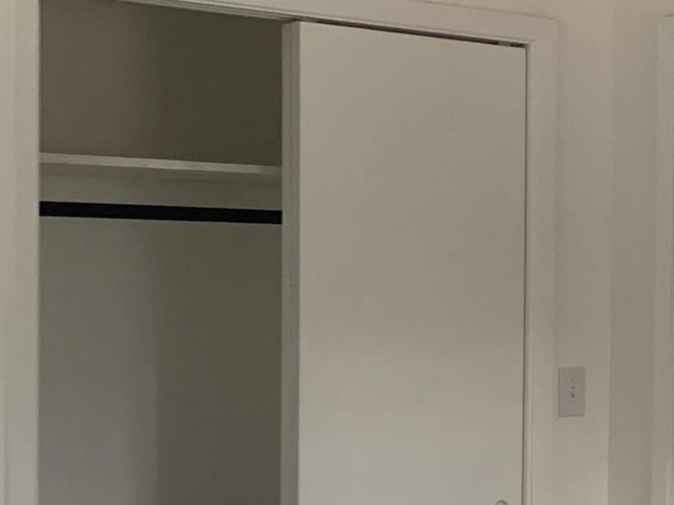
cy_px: 351
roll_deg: -0.7
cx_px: 826
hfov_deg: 18.9
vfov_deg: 15.0
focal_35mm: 98
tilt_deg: -4.0
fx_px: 1908
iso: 250
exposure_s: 1/60
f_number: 1.8
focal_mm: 4.25
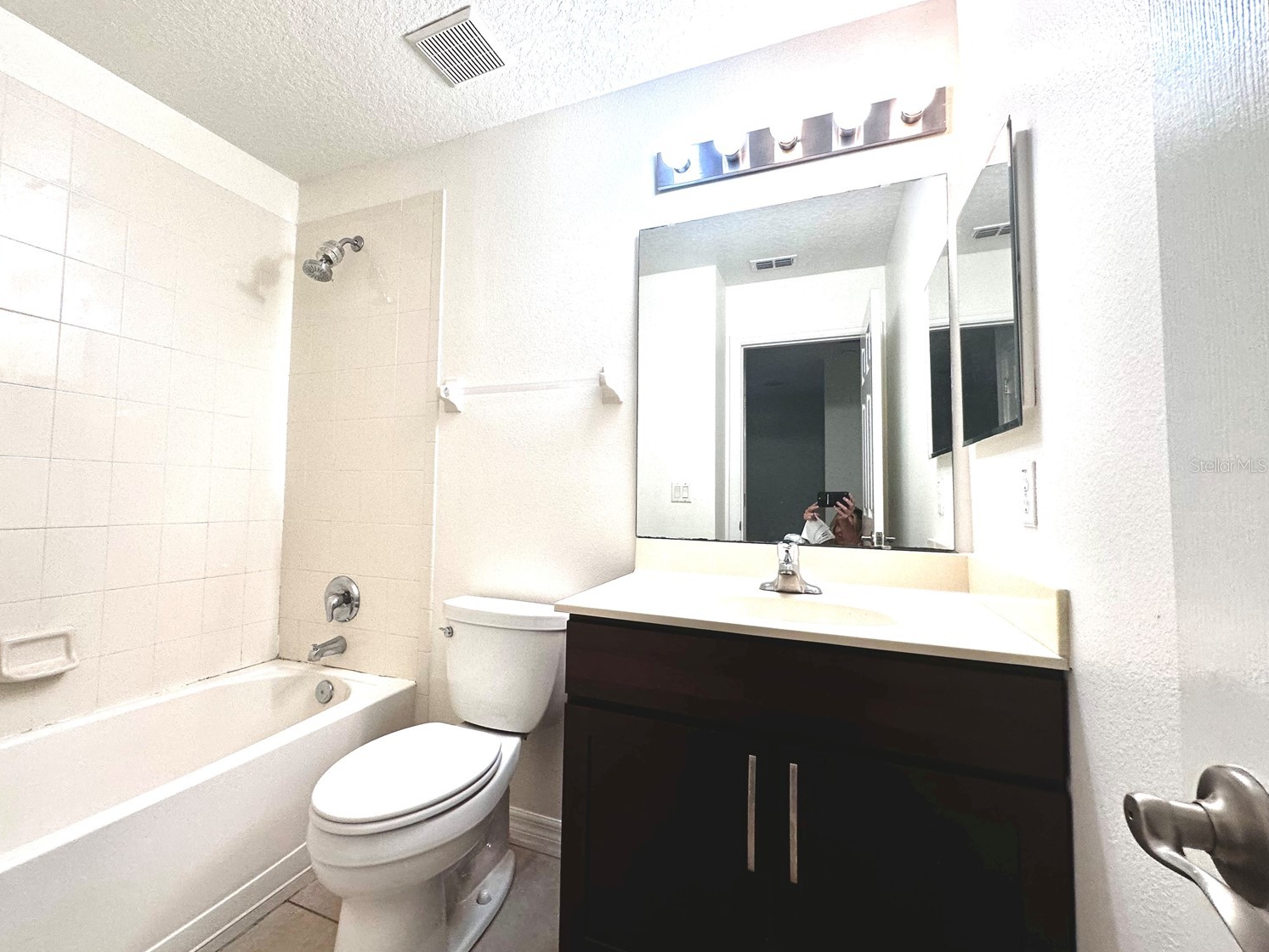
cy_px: 465
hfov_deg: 98.0
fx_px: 550
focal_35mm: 15
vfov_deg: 81.7
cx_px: 591
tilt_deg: +4.3
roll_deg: -2.0
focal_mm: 2.22
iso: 125
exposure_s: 1/120
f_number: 2.2
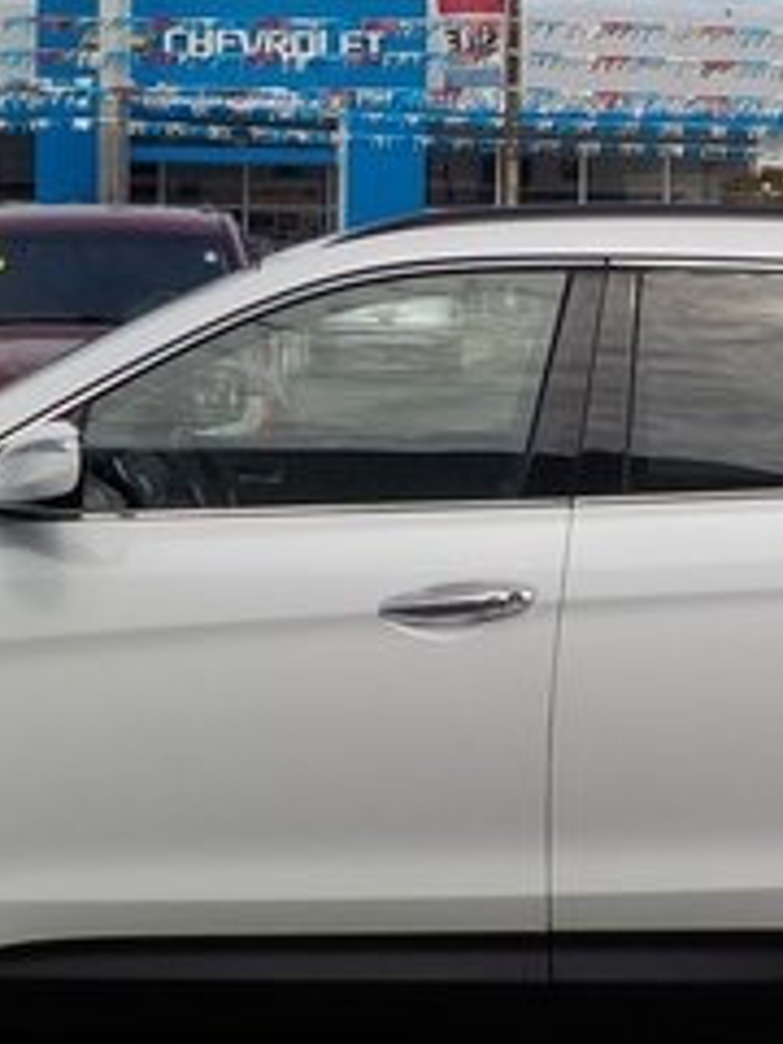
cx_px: 483
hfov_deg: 18.4
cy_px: 344
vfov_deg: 24.3
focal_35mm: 80
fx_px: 2413
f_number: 6.6
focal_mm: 4.1
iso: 125
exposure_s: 1/500
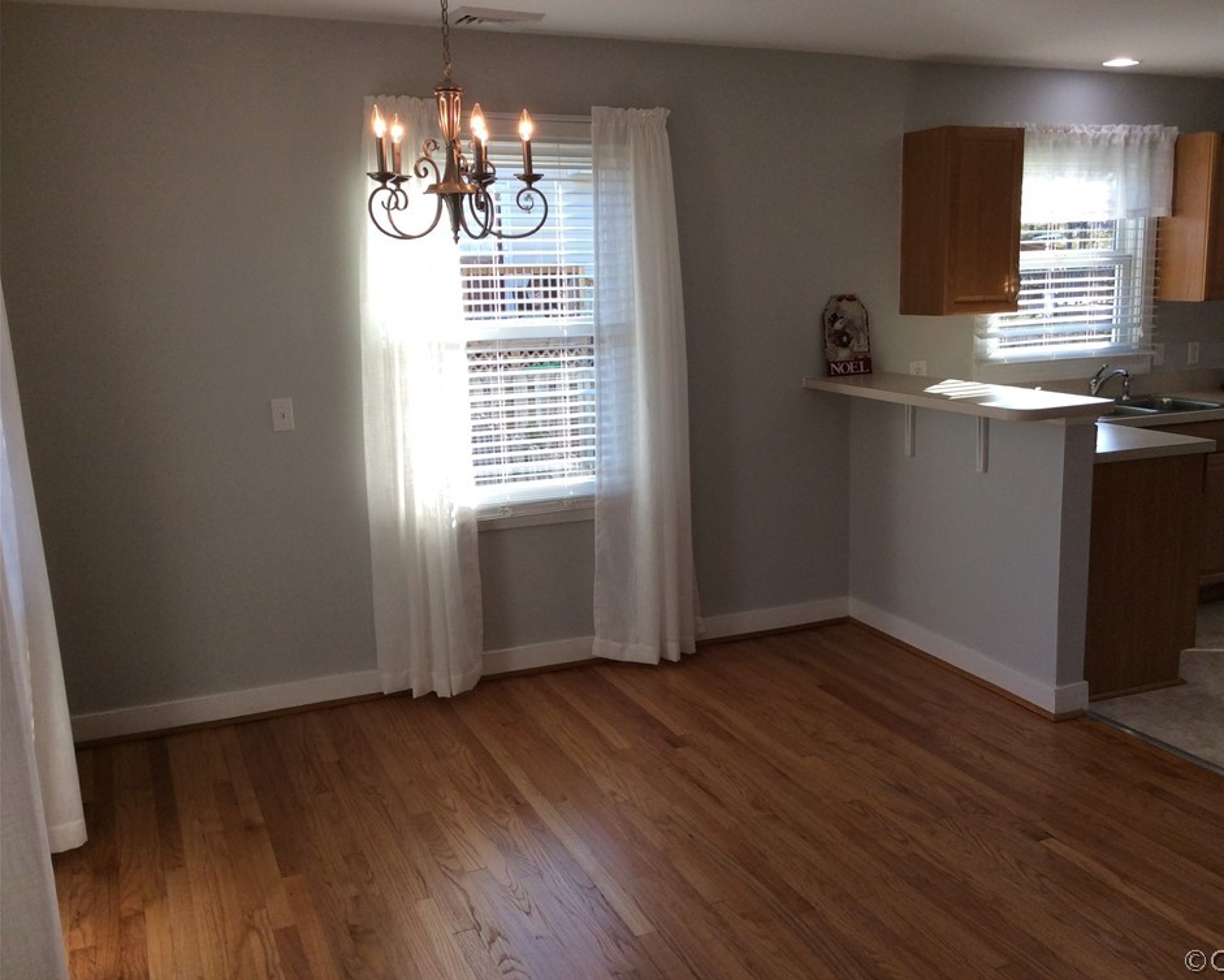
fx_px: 1232
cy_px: 484
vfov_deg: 43.4
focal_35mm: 34
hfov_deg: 52.8
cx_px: 666
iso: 40
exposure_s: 1/120
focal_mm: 3.3
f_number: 2.4
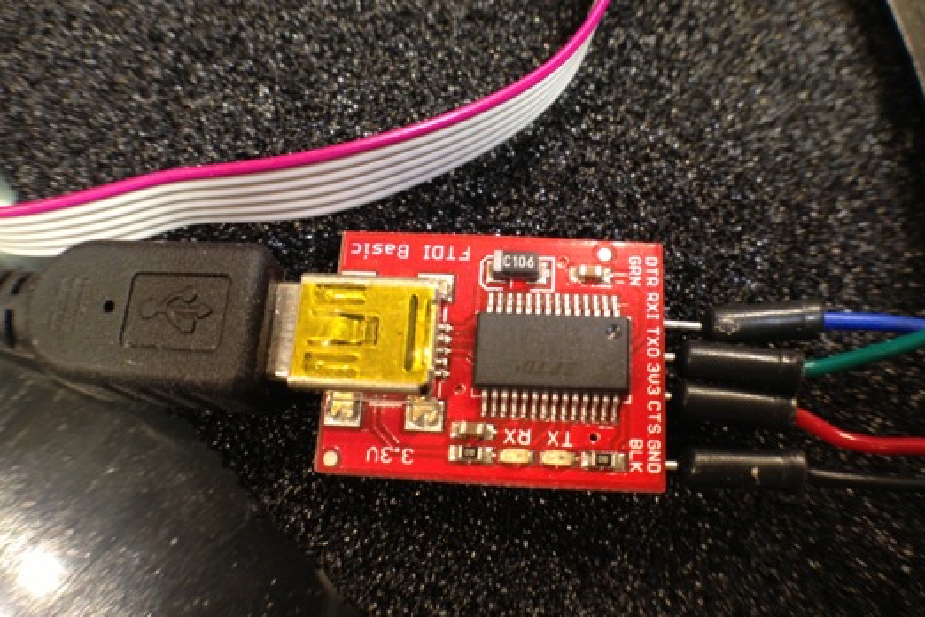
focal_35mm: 37
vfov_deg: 35.9
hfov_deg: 51.9
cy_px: 321
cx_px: 464
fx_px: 951
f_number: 2.4
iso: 100
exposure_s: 1/20
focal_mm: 4.28
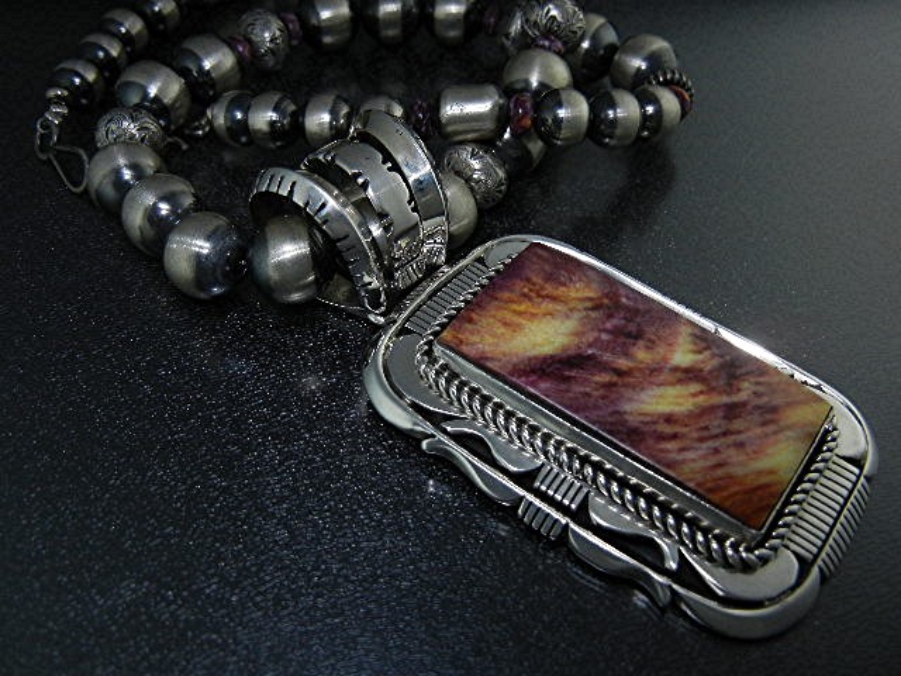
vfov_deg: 41.8
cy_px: 338
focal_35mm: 34
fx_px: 885
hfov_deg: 54.0
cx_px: 450
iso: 300
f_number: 7.2
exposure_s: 1/30
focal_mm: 6.2
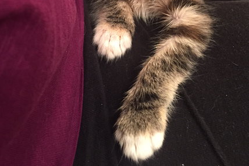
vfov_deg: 26.3
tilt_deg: -48.7
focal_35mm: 47
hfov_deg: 41.9
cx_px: 127
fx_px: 325
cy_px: -20
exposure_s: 1/24
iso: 250
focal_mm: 4.15
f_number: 2.2
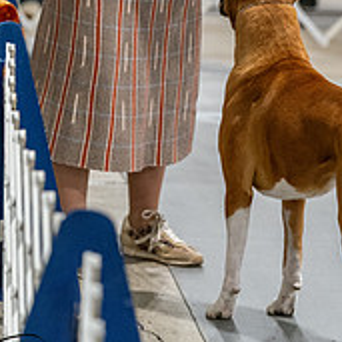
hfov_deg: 5.0
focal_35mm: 349
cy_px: -34
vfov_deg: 5.0
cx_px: 246
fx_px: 3901
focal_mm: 156
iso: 6400
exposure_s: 1/250
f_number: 3.5
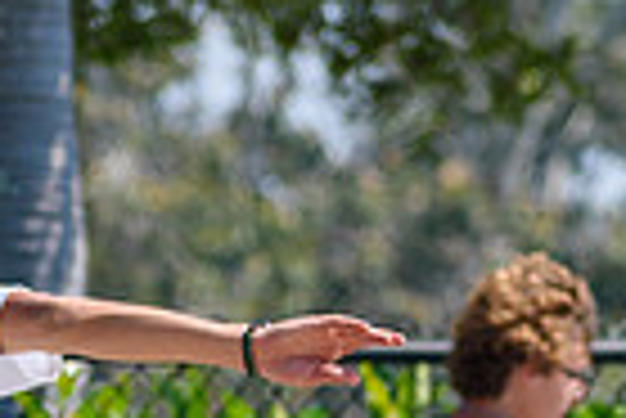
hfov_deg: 1.9
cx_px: 315
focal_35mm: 1098
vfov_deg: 1.3
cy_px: 721
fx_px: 19113
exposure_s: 1/2000
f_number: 5.6
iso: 360
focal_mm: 175
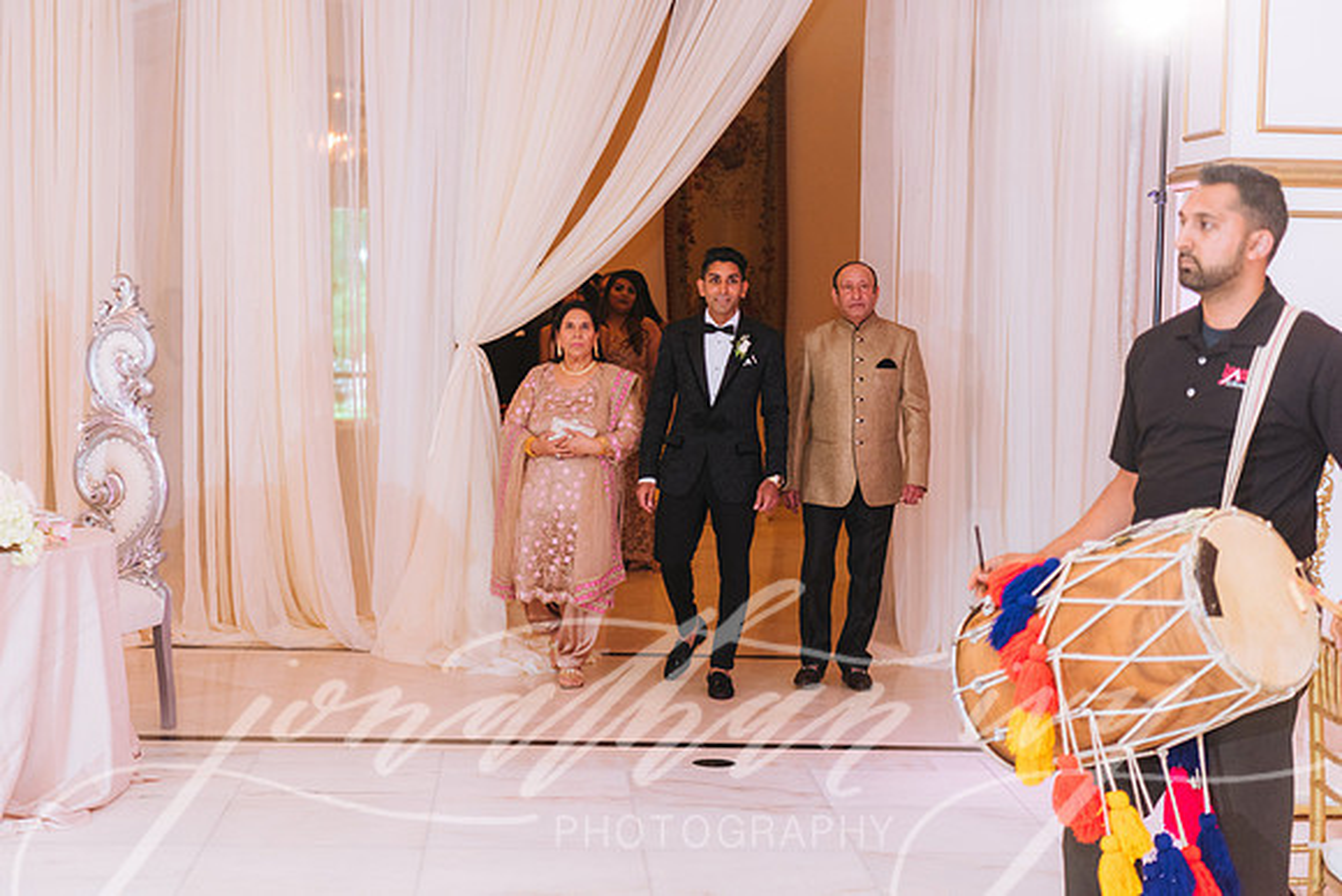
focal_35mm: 62
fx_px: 2312
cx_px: 671
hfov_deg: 32.4
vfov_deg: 21.9
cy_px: 448
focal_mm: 62
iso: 1600
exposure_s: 1/200
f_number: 2.8
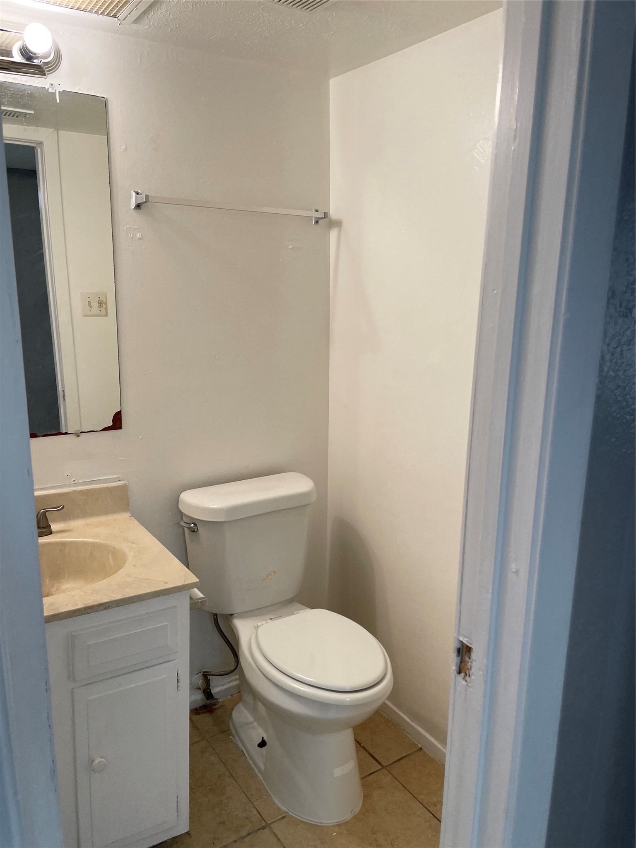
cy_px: 424
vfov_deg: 67.3
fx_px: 637
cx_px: 318
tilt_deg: -12.8
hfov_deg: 53.1
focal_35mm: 26
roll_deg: -2.2
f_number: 1.6
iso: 50
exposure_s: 1/120
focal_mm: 4.2
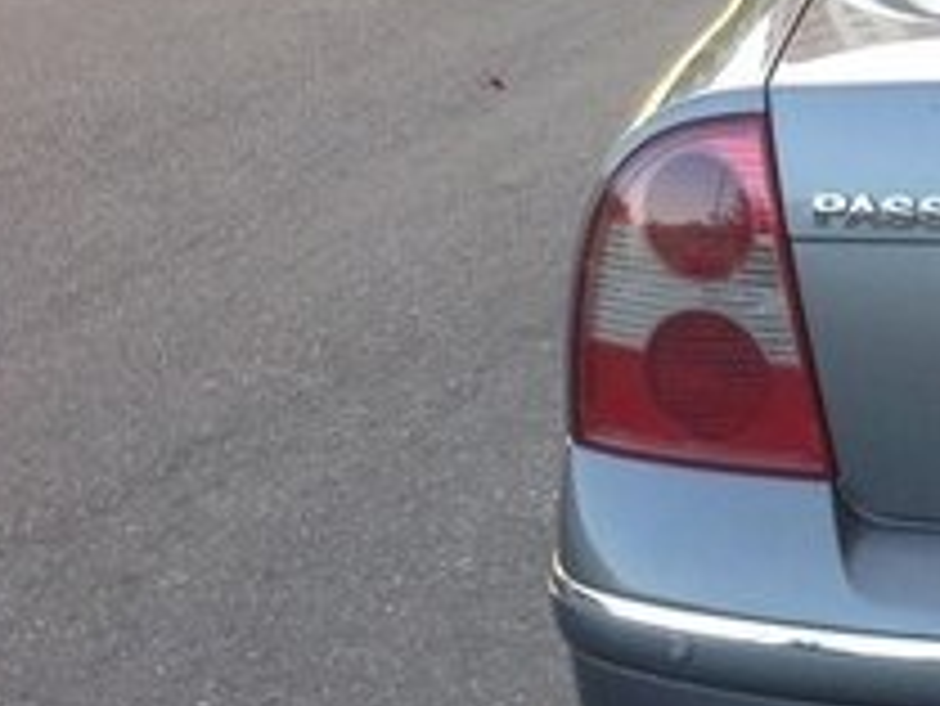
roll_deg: +0.0
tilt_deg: -12.9
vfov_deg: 14.2
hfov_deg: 17.0
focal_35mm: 104
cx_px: 1421
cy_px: 402
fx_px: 2826
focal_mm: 4.12
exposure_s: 1/127
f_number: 2.4
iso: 50
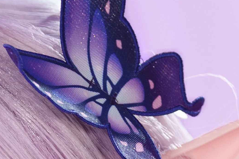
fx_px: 4427
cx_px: -79
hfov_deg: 3.1
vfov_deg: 2.0
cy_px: 552
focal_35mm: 667
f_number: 2.8
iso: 500
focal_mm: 99
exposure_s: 1/160
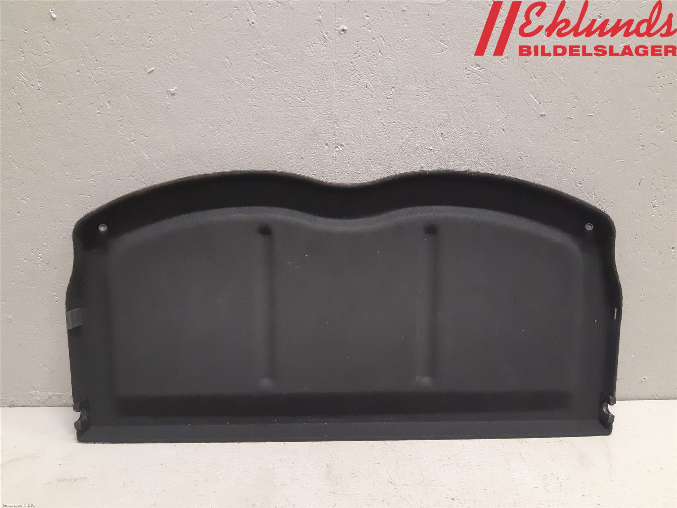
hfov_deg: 67.3
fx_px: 508
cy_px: 254
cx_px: 338
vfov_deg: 53.1
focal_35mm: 26
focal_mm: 3.93
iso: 250
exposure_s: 1/50
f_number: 1.7
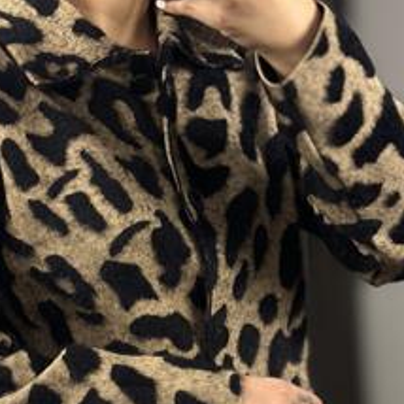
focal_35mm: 82
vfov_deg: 21.0
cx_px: 126
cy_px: 297
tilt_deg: -34.7
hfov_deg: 21.0
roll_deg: +6.6
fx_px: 1083
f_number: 1.78
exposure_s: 1/100
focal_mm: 6.86
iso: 125
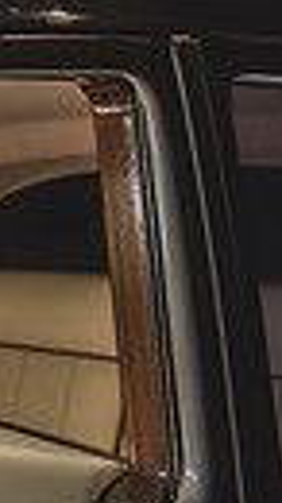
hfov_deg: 7.8
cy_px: -86
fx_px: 1611
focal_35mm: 121
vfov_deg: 17.0
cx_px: -718
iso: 200
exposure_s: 1/125
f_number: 2.8
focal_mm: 24
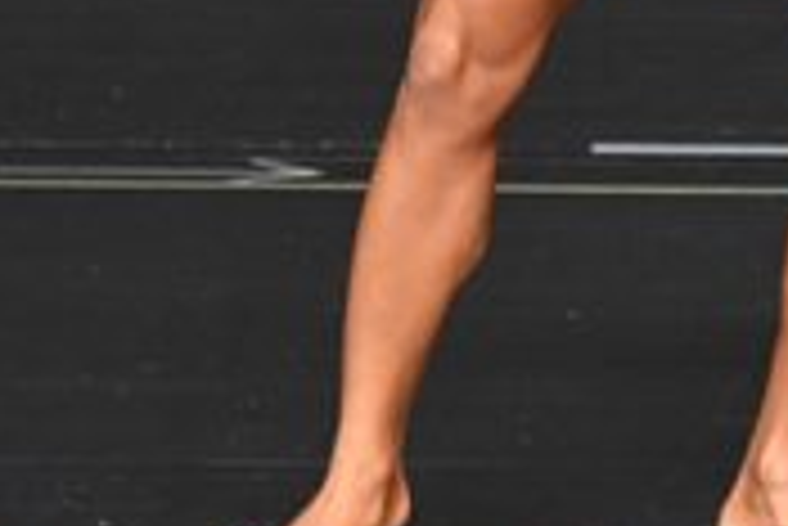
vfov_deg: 1.0
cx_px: 799
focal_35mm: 1392
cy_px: -409
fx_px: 30494
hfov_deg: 1.5
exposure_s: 1/400
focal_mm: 210
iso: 2500
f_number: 5.6
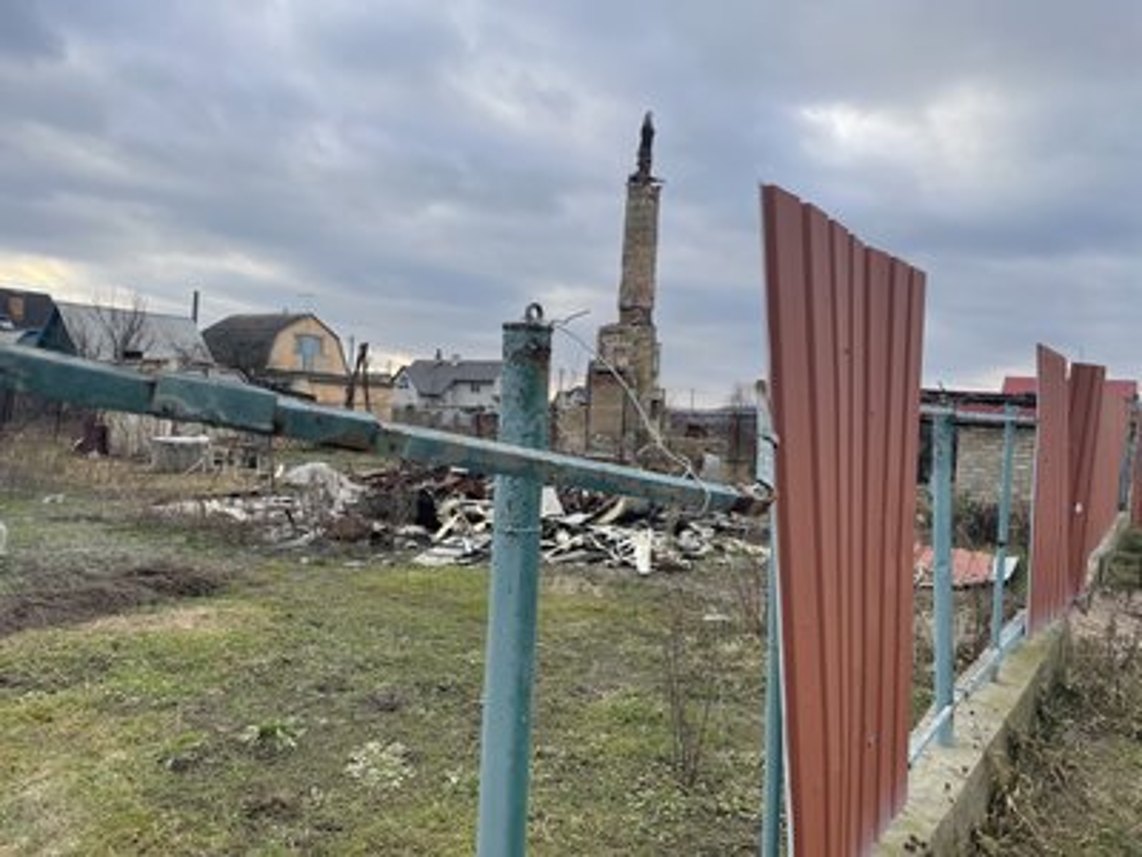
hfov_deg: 67.3
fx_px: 858
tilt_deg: -1.6
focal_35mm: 26
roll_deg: -3.3
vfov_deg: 53.1
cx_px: 571
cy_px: 428
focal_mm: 4.2
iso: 32
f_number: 1.6
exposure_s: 1/1052
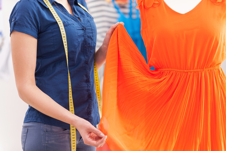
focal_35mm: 102
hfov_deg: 20.0
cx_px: 113
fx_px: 640
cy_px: 76
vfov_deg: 13.4
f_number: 3.2
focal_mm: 102
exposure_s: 1/160
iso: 200
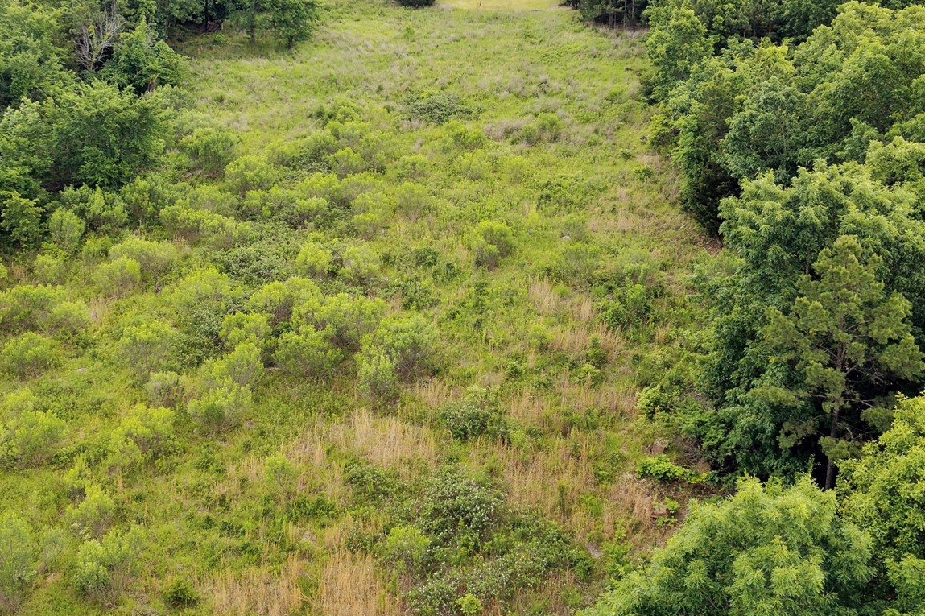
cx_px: 445
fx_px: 1002
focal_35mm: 39
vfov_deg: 33.3
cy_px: 132
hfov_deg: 49.6
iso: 100
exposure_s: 1/120
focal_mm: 8.4
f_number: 2.8
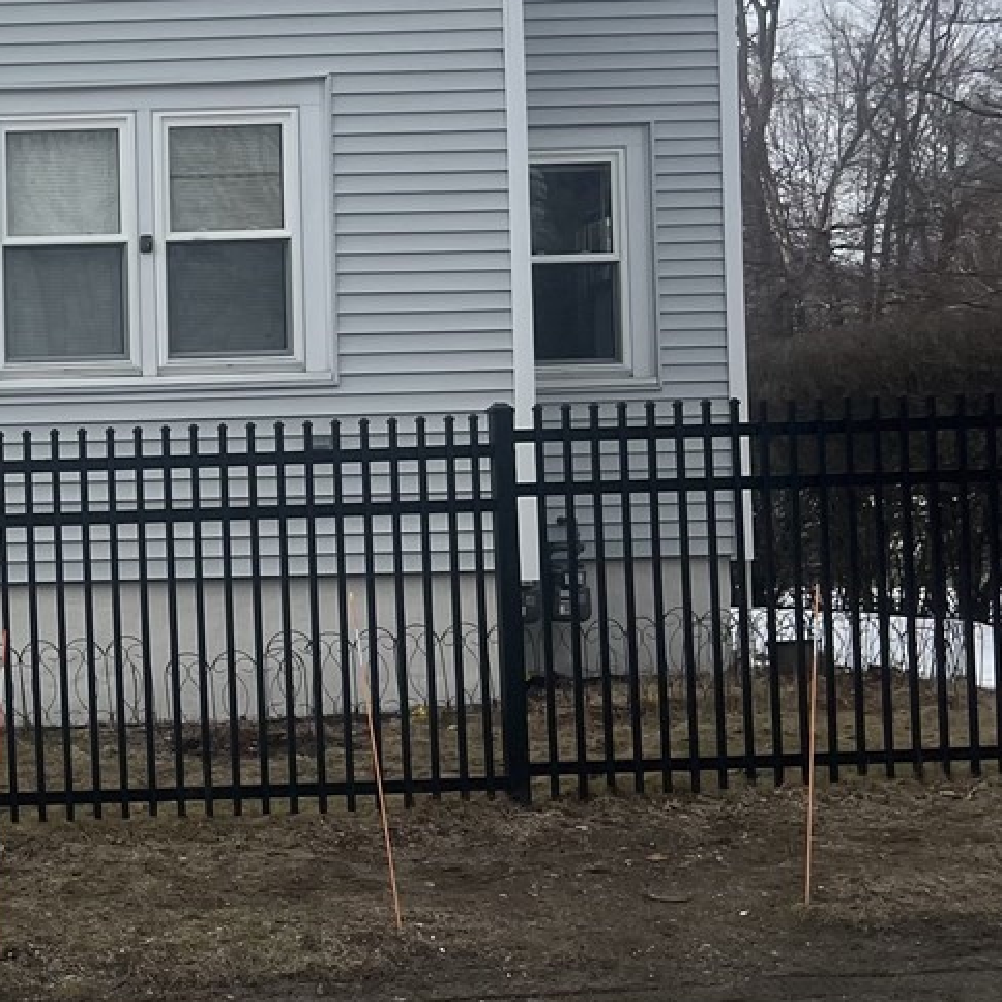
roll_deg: +0.6
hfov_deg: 22.0
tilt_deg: +3.2
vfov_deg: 23.7
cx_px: -184
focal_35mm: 73
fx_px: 2391
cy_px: 464
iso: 50
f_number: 1.5
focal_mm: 5.7
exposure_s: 1/1808
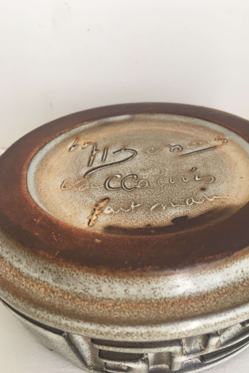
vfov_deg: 60.3
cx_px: 139
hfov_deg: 42.3
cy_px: 182
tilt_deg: -29.6
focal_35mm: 31
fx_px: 322
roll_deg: +2.1
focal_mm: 4.15
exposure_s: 1/33
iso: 80
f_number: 2.2
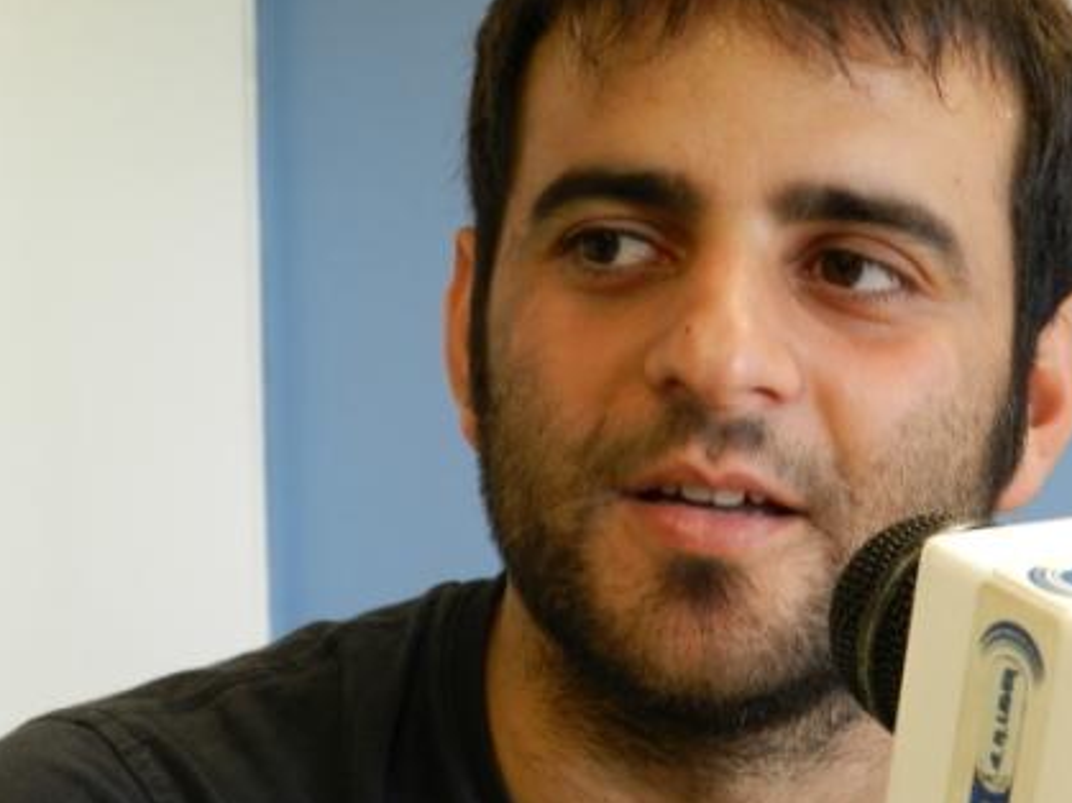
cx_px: 563
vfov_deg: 13.8
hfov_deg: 18.4
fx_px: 3313
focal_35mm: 107
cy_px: 404
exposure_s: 1/10
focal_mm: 17.7
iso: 400
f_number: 4.6
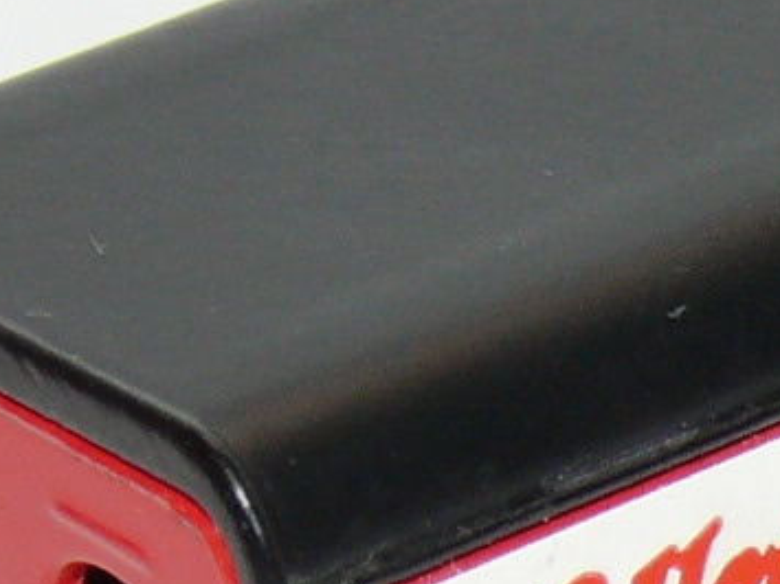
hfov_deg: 4.6
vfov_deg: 3.5
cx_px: 844
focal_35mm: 428
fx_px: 9641
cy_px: 650
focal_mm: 12.9
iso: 100
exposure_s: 1/30
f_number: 4
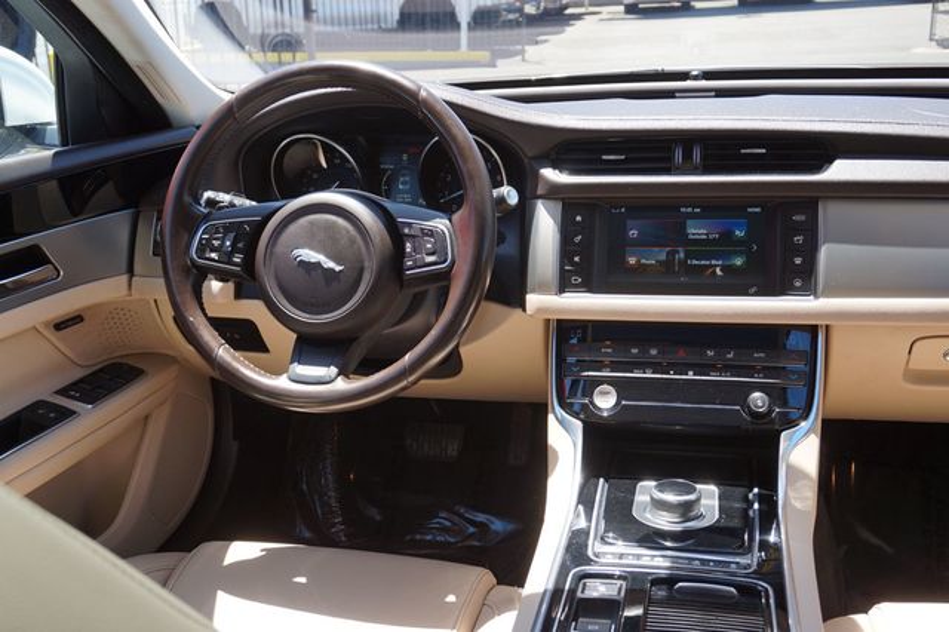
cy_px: 316
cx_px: 474
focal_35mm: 36
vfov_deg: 36.8
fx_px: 948
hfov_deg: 53.2
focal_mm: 24
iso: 100
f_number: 5.6
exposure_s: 1/80
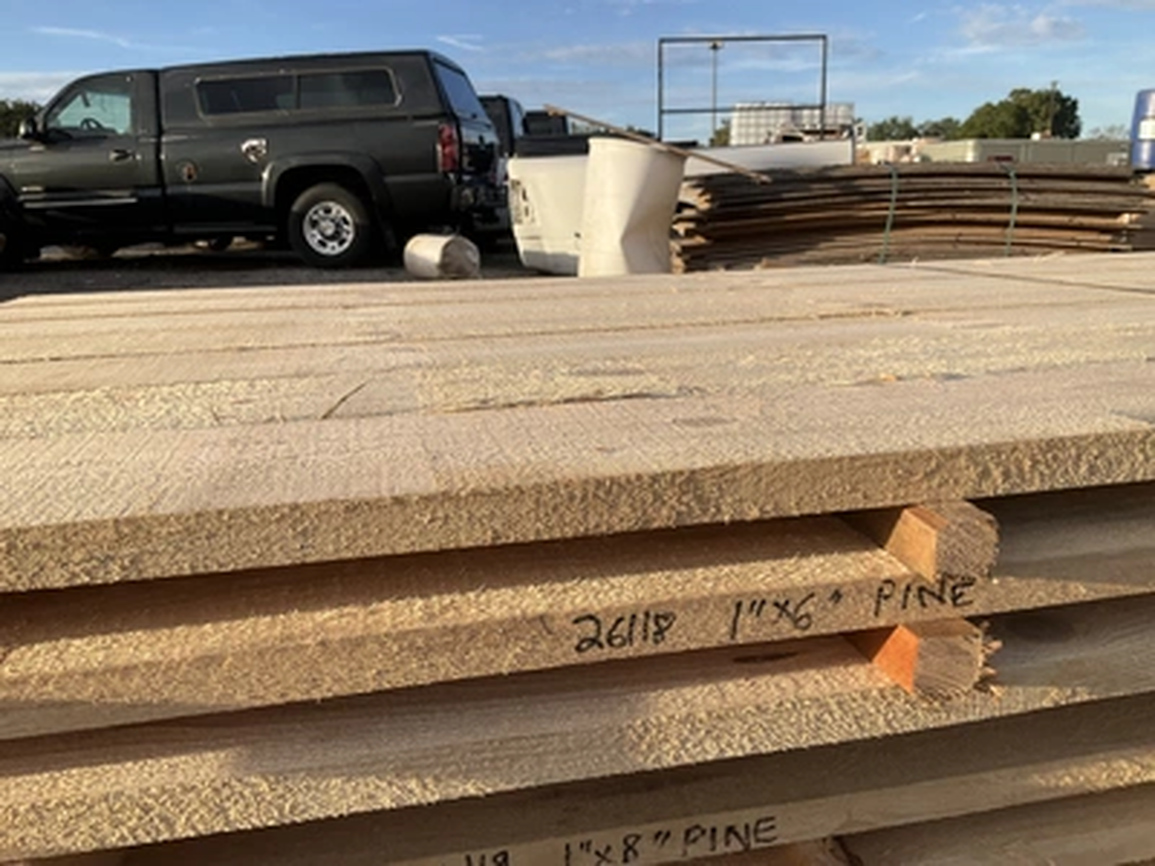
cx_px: 578
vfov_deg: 48.2
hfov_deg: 61.7
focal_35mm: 29
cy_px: 433
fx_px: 968
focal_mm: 3
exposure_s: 1/944
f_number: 1.8
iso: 25
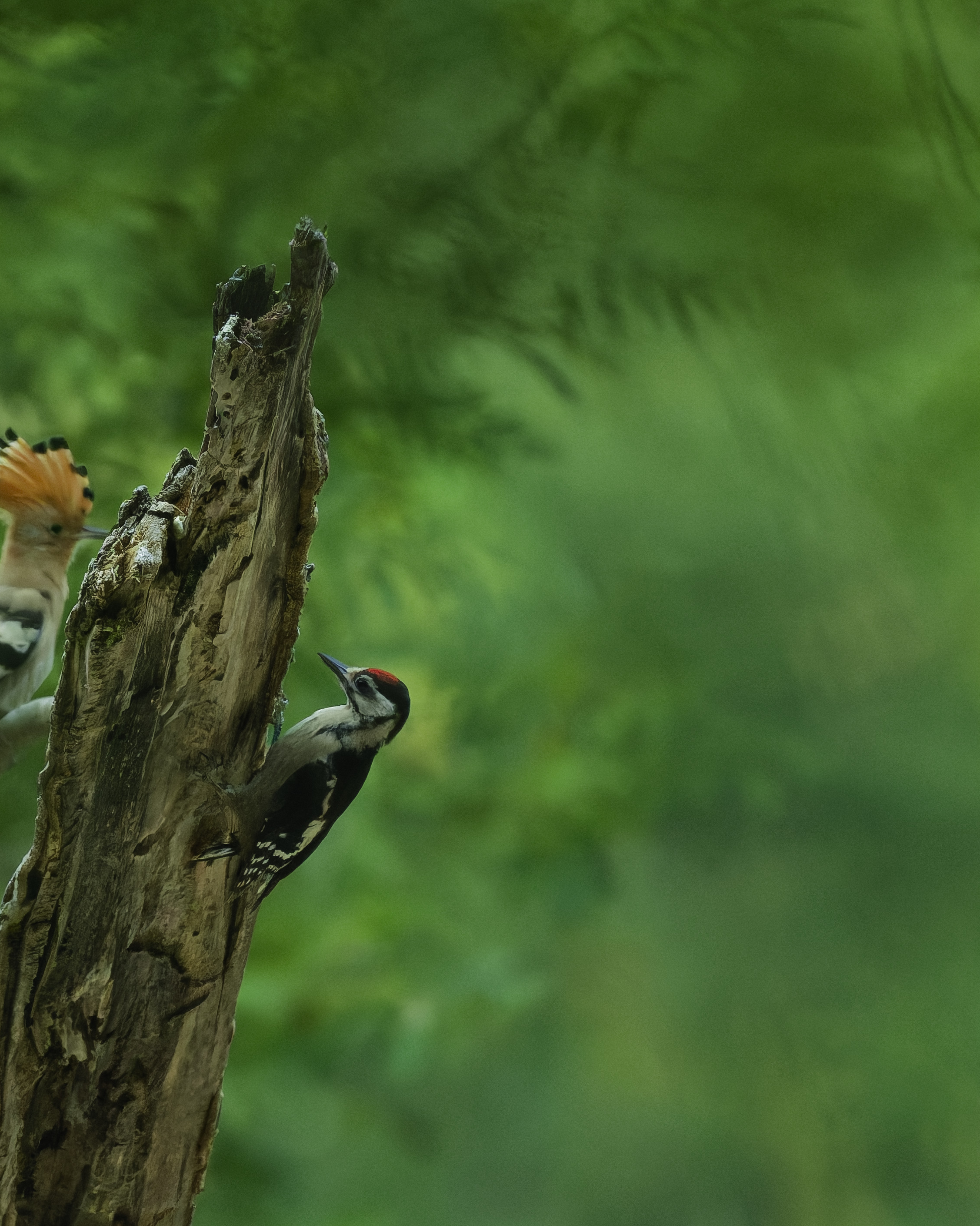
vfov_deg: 1.8
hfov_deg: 1.5
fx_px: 38326
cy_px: 578
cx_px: 138
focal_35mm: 1057
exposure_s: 1/4000
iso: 12800
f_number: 5.6
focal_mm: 380
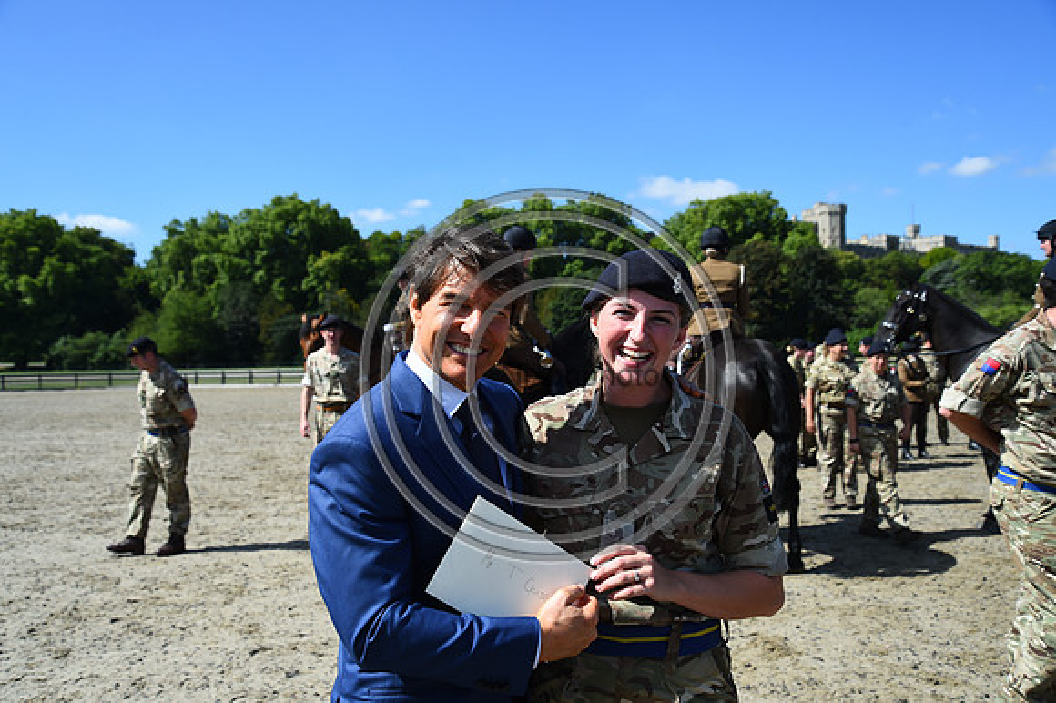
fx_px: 938
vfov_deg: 41.1
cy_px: 352
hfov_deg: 58.7
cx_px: 528
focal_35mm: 32
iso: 250
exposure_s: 1/1250
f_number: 5.6
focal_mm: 32
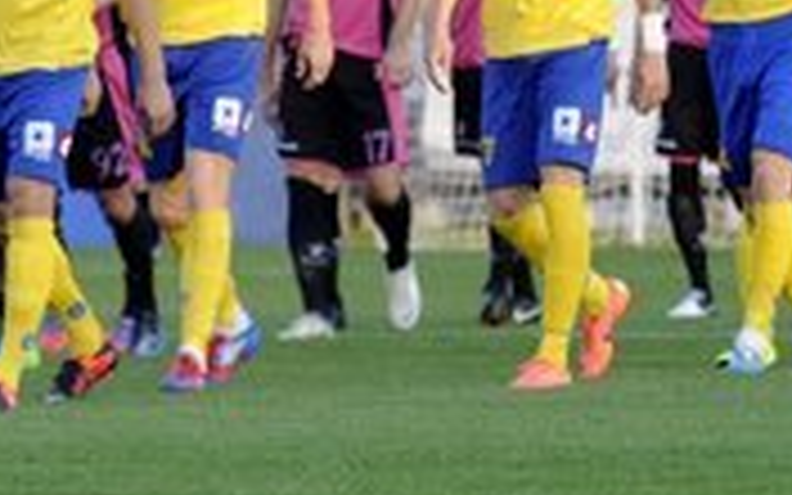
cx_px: 50
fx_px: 13512
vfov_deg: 2.1
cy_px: -40
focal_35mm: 626
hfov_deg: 3.4
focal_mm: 135
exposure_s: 1/320
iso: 250
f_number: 3.2
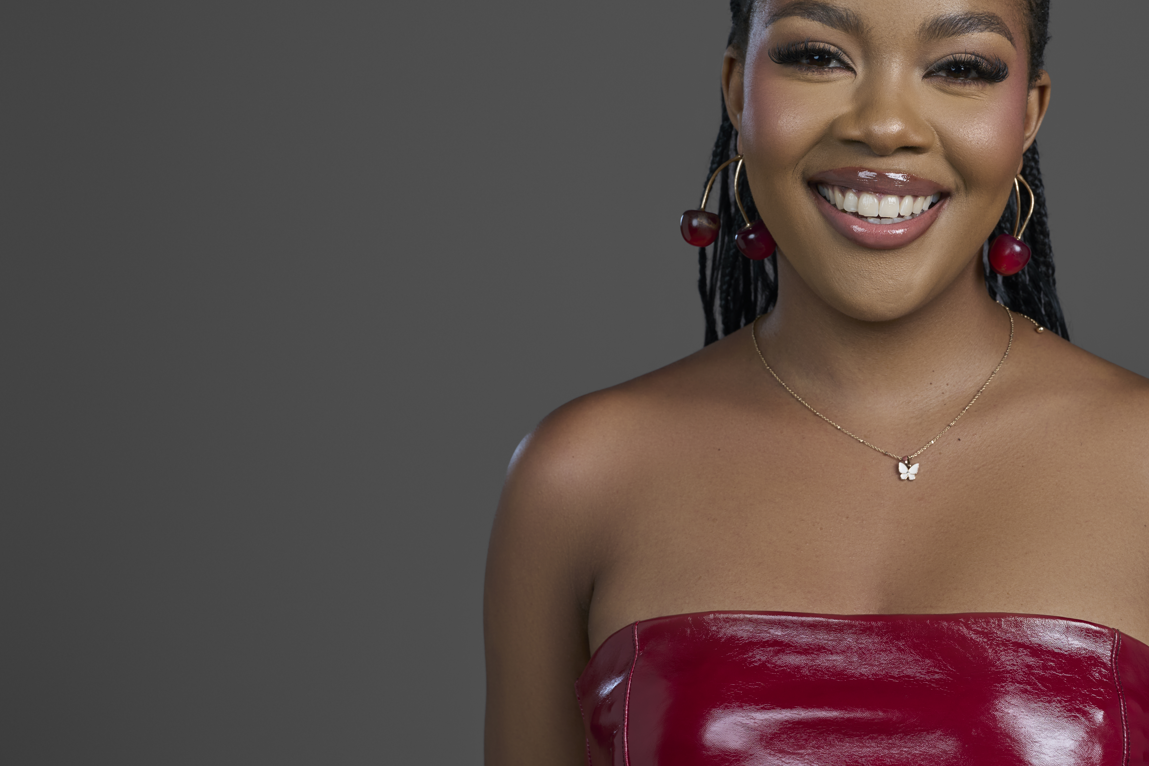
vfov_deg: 13.8
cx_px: 802
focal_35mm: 99
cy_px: 239
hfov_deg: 20.5
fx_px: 3160
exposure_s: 1/125
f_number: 8
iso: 160
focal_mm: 70
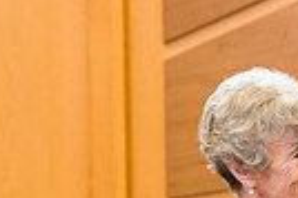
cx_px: 469
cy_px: 103
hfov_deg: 3.2
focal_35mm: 649
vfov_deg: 2.1
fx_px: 5366
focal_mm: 150
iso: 1600
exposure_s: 1/200
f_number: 5.6
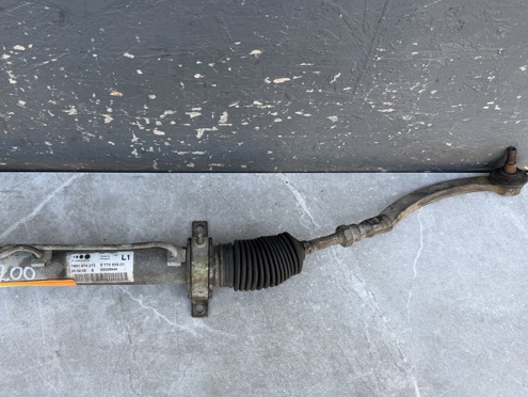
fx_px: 473
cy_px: 207
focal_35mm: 31
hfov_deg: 57.8
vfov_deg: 45.5
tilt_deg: -65.8
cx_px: 210
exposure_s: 1/121
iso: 50
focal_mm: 6.76
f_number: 1.78
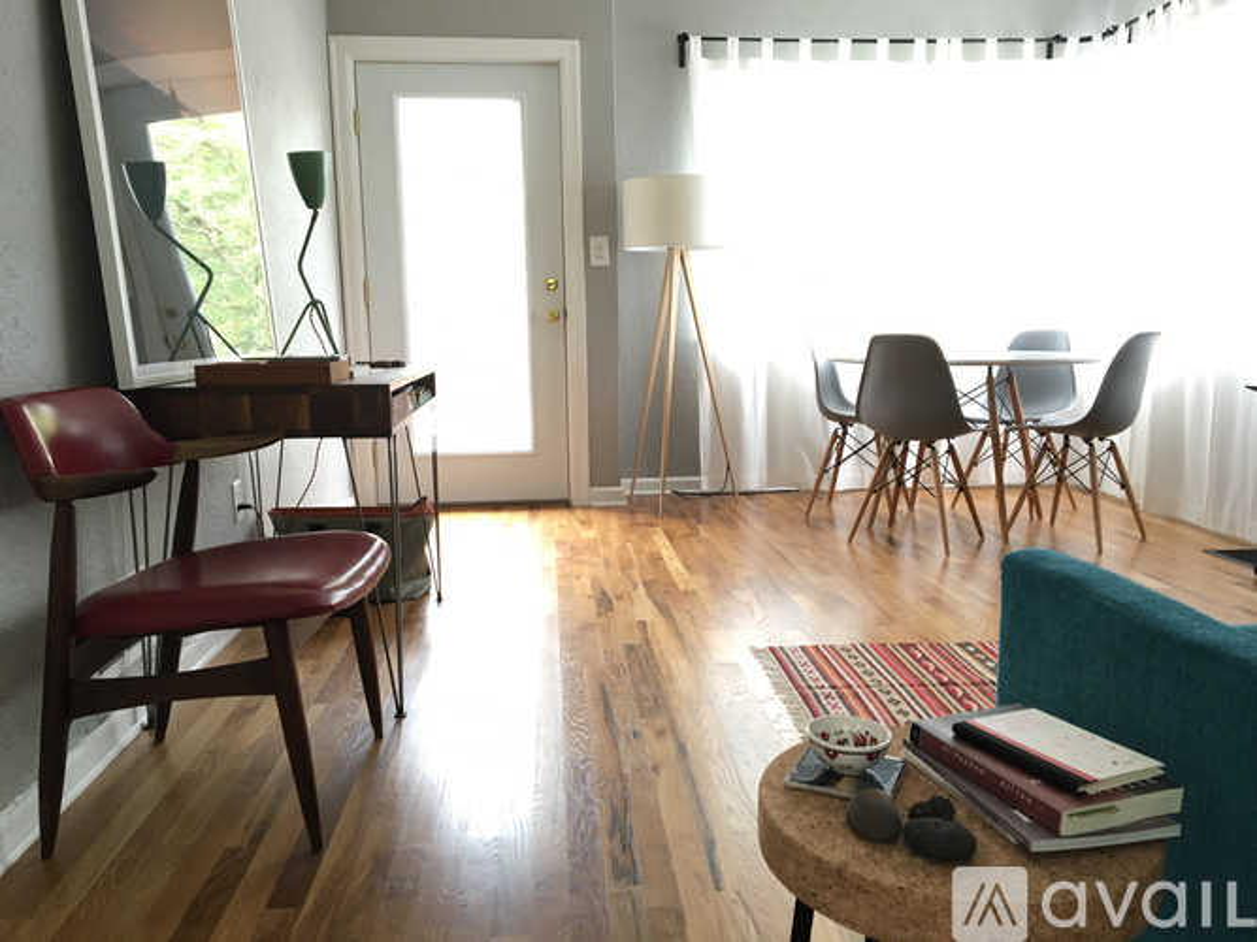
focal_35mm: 29
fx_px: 1053
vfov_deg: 48.2
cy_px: 471
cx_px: 628
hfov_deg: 61.7
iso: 80
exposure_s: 1/30
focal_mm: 4.15
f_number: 2.2
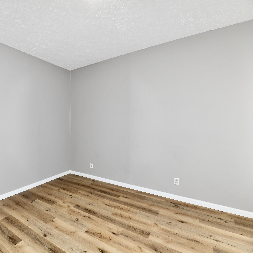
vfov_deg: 80.7
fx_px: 149
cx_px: 83
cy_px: 127
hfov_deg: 78.0
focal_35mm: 18
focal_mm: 14
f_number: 6.3
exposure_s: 1/60
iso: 640
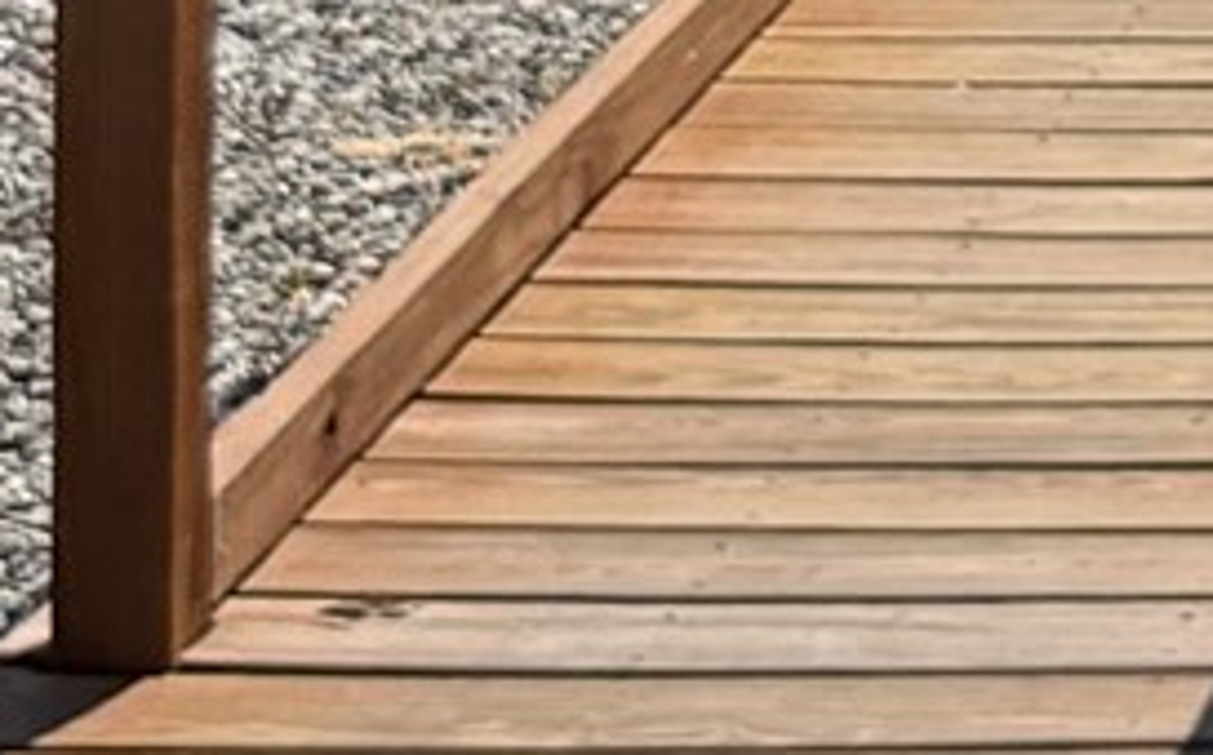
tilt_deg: -1.3
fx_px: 7100
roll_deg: -1.2
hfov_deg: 9.0
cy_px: -1208
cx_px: 2635
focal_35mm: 215
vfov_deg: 5.8
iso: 100
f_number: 1.78
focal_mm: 6.76
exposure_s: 1/3759
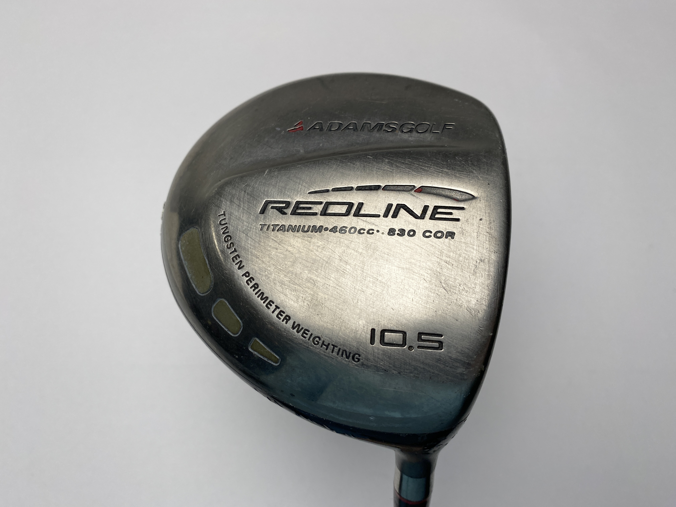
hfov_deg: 67.3
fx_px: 508
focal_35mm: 26
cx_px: 338
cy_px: 254
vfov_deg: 53.1
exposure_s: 1/487
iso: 32
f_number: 1.8
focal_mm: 4.25
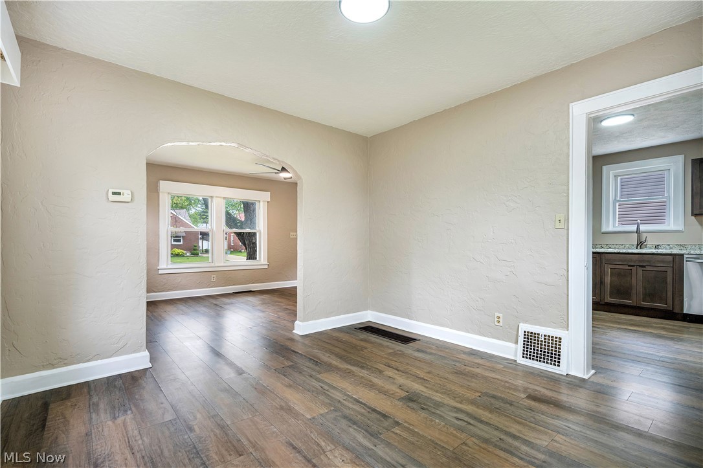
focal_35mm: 16
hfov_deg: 96.8
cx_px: 352
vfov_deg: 73.7
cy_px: 234
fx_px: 312
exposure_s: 1/40
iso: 400
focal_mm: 16
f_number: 4
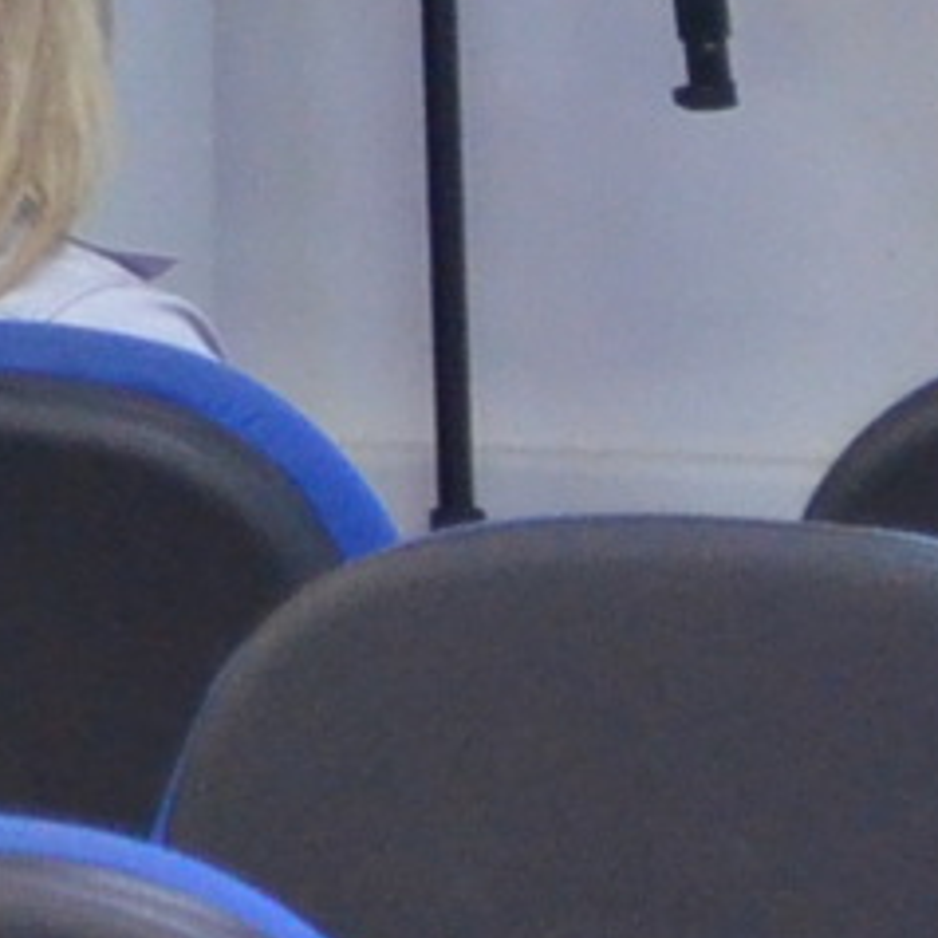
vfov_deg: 2.8
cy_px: -1092
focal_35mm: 631
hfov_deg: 2.7
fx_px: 19345
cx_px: -3732
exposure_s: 1/30
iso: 1600
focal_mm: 48
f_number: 5.6
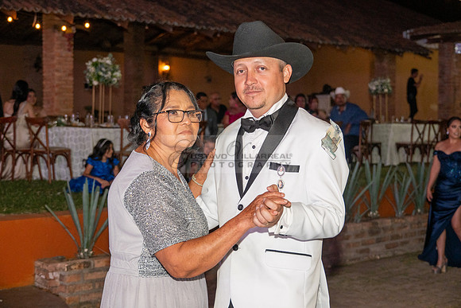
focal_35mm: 66
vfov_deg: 20.6
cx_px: 230
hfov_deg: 30.5
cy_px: 154
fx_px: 845
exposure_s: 1/160
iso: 2000
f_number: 6
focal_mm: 66
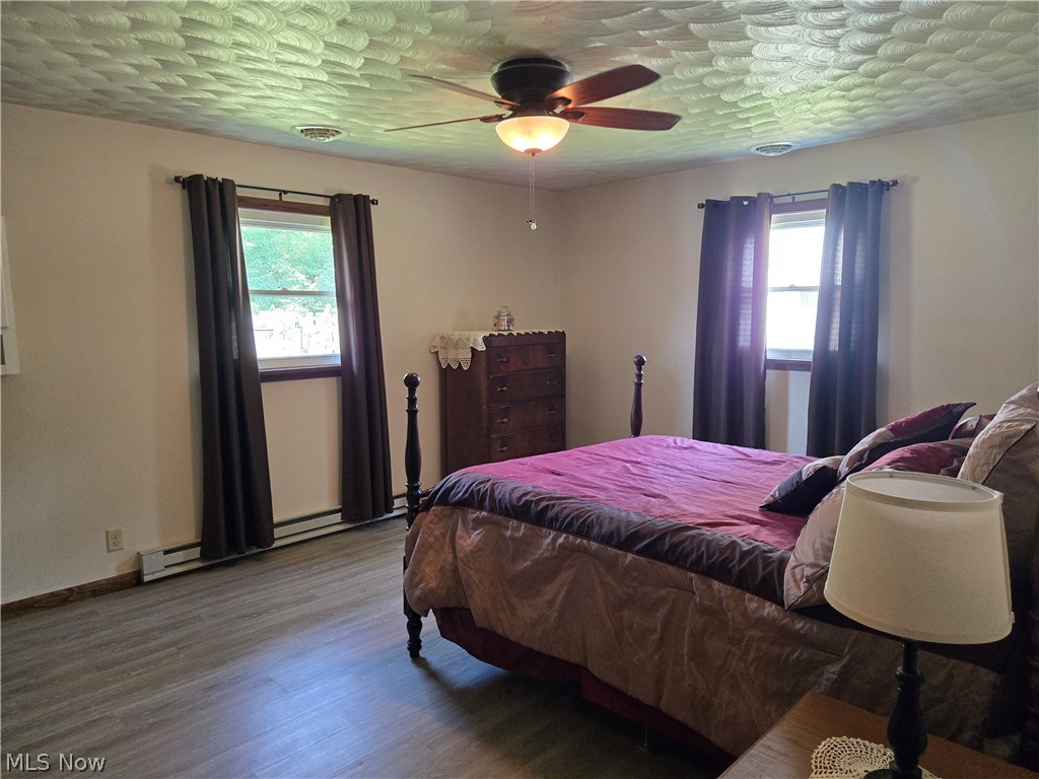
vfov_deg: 58.9
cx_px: 520
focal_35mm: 23
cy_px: 390
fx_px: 690
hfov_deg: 73.9
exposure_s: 1/120
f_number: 1.8
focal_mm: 5.4
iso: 500
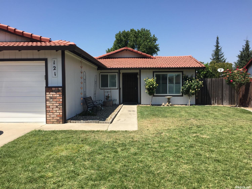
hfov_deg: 61.7
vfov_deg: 48.2
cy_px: 94
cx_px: 126
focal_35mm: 29
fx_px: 211
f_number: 2.2
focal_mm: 4.15
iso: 32
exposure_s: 1/1721
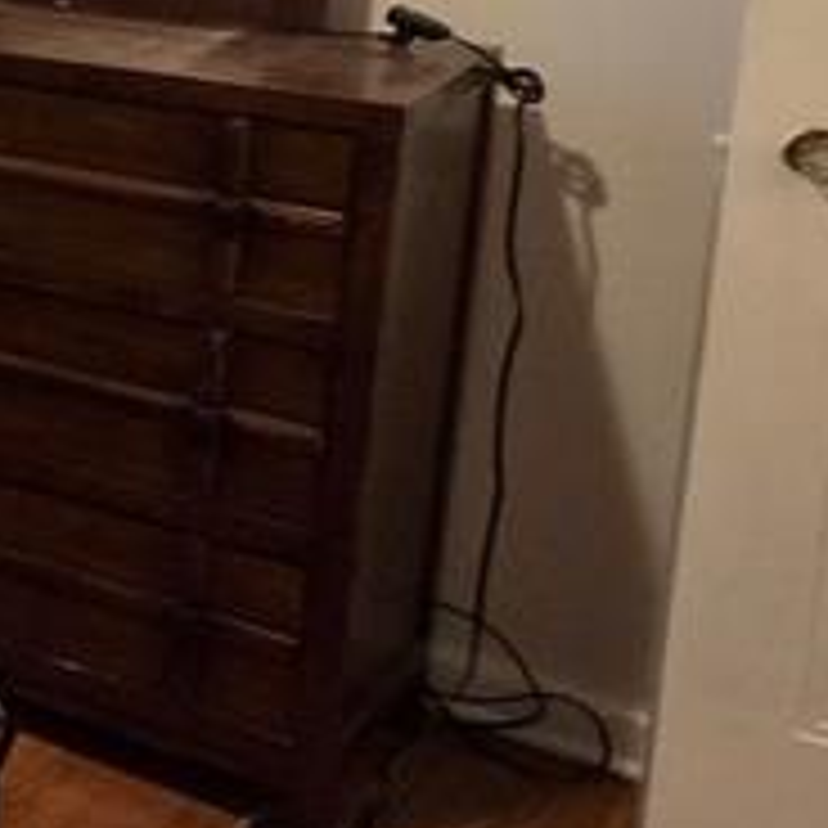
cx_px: -1242
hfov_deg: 14.4
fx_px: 1732
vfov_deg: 25.0
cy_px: -81
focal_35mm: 64
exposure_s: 1/60
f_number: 2.2
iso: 500
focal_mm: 2.2
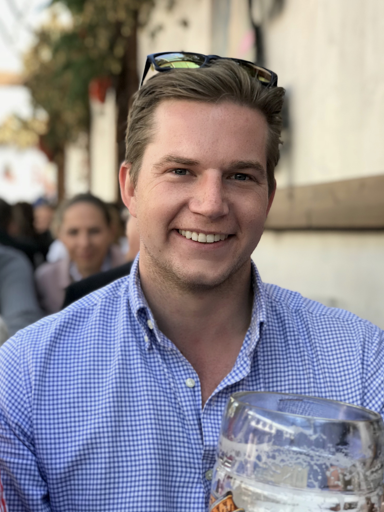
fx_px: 858
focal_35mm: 58
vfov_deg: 33.2
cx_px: 189
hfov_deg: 25.2
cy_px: 252
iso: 25
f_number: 2.8
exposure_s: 1/100
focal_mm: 6.6
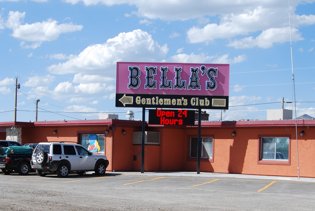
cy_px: 152
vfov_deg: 19.7
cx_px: 139
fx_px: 604
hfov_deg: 29.2
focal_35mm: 69
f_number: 8
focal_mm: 26
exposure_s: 1/250
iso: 100
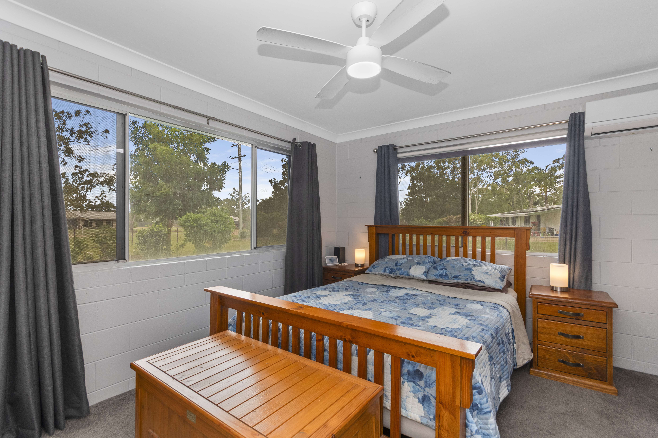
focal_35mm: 15
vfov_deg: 77.3
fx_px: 274
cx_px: 329
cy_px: 219
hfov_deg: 100.4
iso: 400
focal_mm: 10
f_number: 8
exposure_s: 1/20
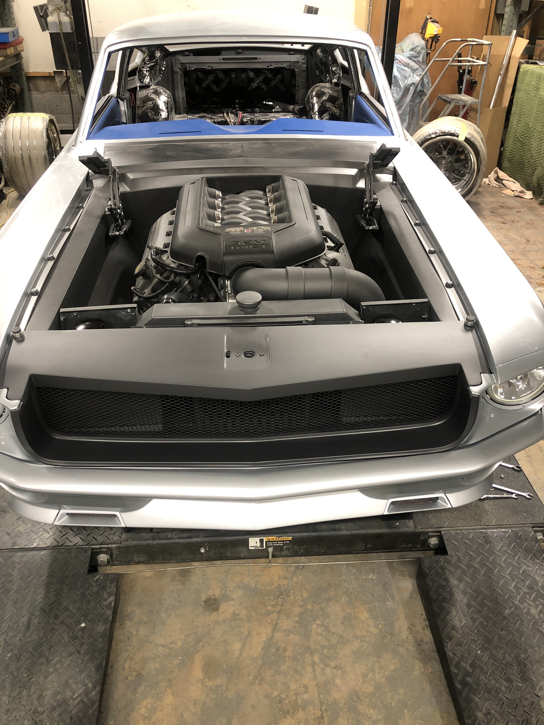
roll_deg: +0.5
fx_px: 587
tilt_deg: -33.3
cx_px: 272
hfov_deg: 49.7
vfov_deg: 63.4
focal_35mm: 28
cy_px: 362
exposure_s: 1/15
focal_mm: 3.99
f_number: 1.8
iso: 64
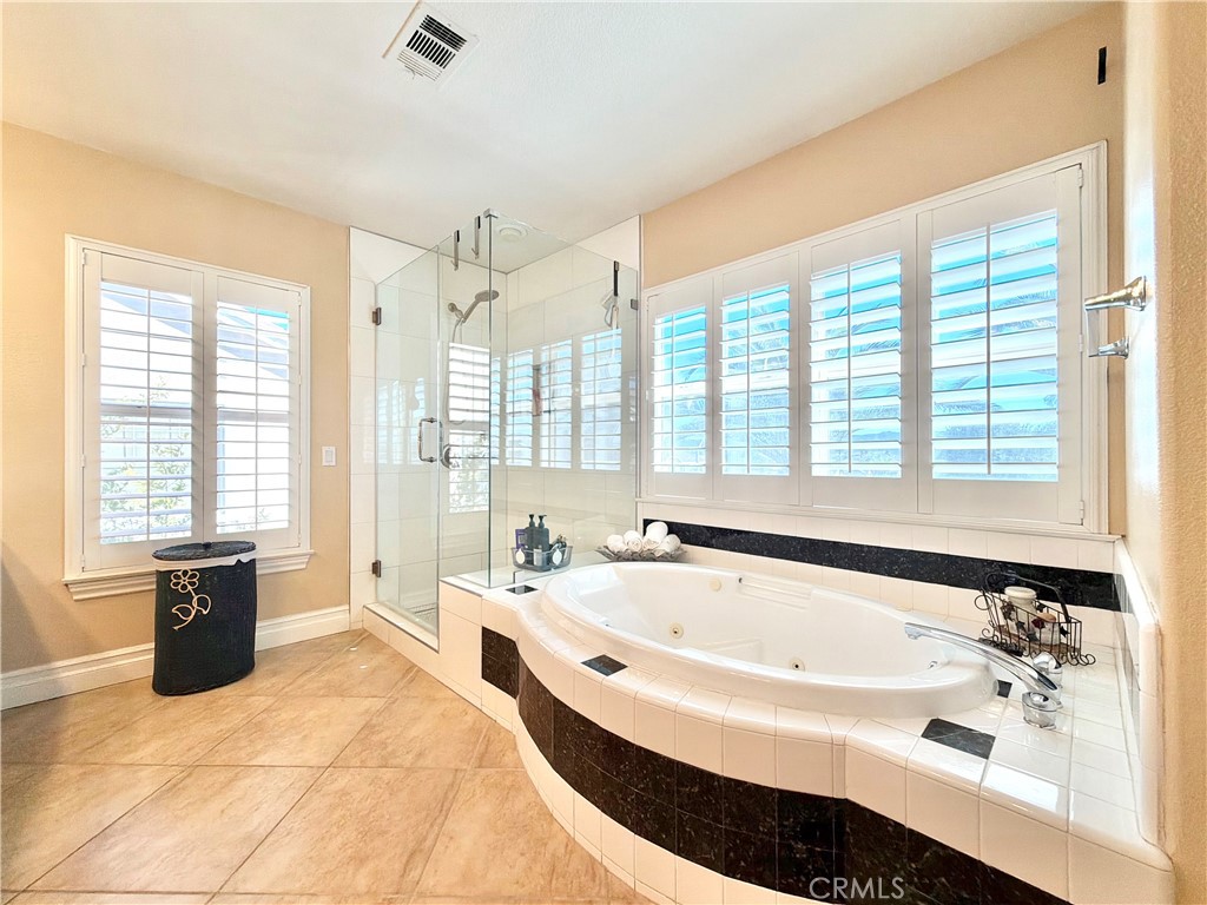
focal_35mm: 14
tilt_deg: +0.3
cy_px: 452
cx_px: 604
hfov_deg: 102.1
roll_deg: +0.3
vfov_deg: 85.7
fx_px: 488
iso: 40
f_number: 2.2
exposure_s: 1/212
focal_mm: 2.22
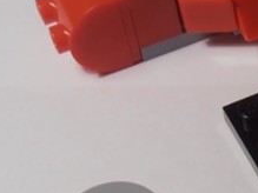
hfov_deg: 12.2
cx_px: 424
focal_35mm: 152
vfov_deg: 9.8
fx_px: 1132
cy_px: 103
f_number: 3.9
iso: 80
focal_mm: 6.61
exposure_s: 1/40
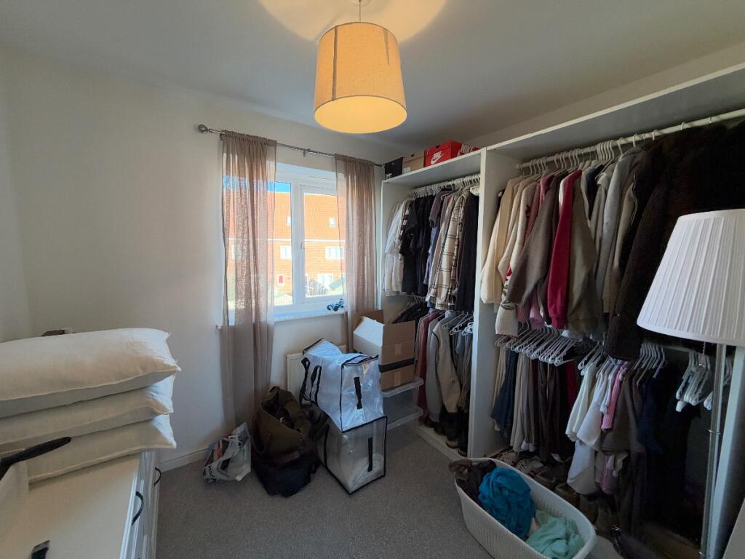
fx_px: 301
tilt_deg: -4.6
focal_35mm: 14
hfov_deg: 102.1
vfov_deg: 85.7
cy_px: 280
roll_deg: -0.3
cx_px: 372
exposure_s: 1/100
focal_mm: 2.22
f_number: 2.2
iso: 250
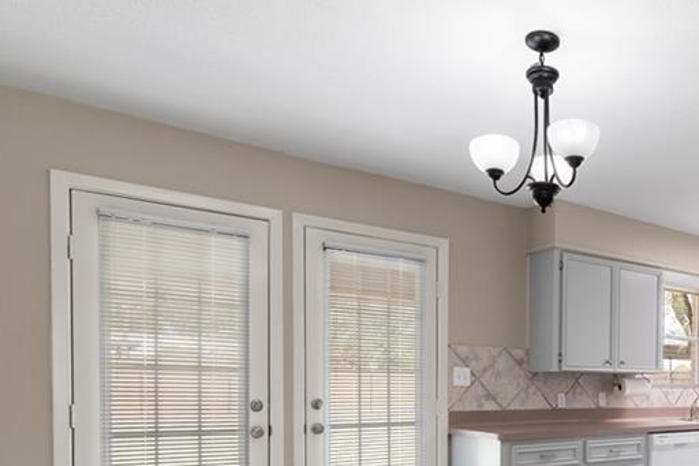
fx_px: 582
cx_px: 579
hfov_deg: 56.5
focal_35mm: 30
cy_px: 376
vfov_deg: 41.6
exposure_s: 1/10
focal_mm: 10
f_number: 8
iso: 200
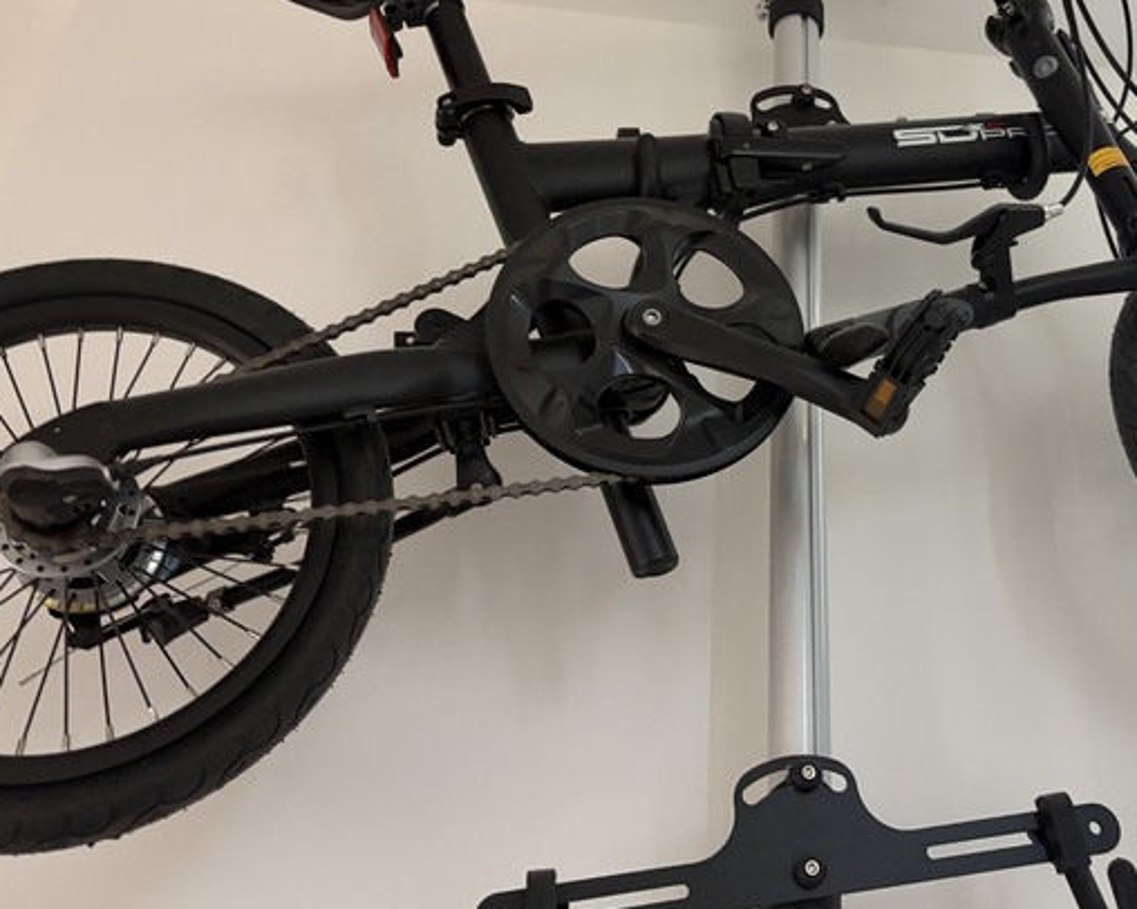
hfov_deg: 49.6
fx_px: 1211
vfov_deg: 40.8
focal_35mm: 36
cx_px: 743
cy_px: 334
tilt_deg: +32.3
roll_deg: -0.1
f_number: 1.6
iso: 500
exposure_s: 1/40
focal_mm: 5.96
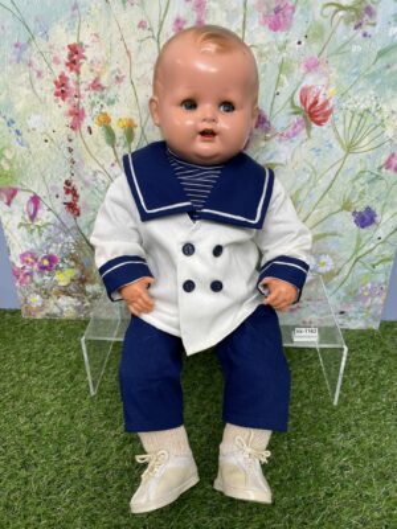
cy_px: 264
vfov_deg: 67.3
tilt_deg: -29.5
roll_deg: +0.8
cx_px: 198
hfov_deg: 53.1
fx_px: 398
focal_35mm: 26
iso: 80
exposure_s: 1/100
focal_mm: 4.2
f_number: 1.6
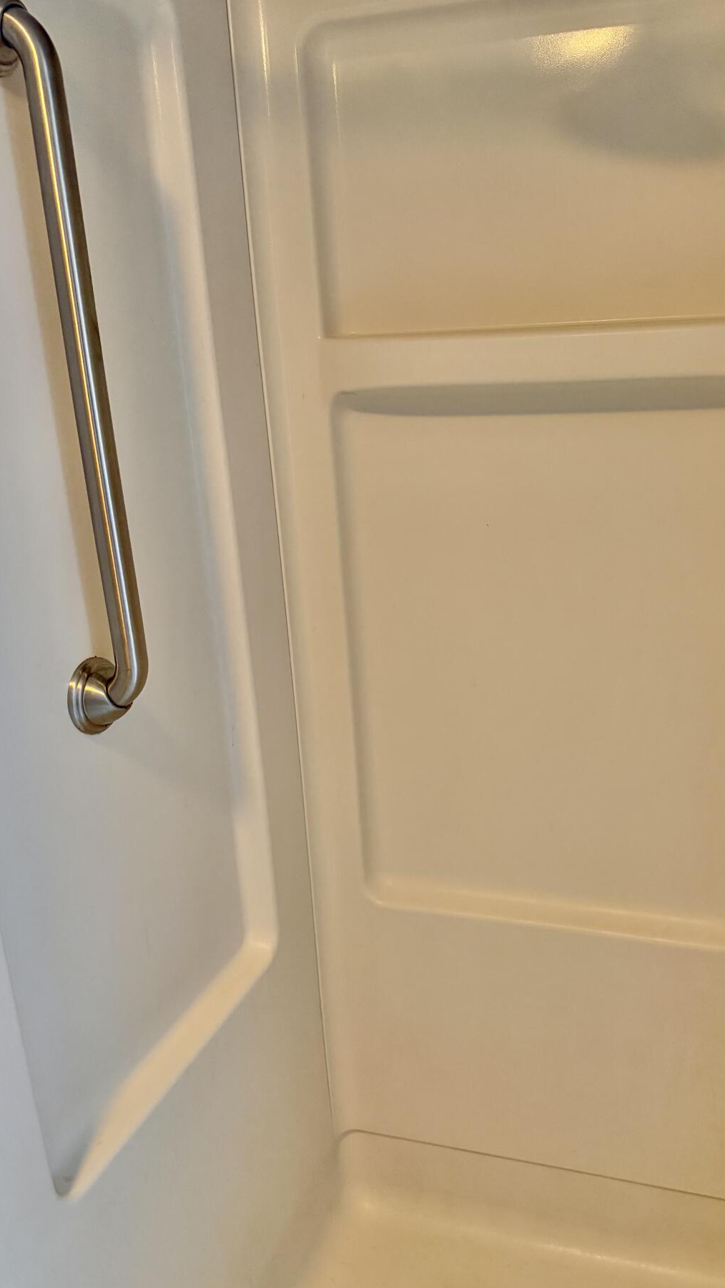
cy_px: 647
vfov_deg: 66.1
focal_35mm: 29
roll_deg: +2.2
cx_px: 460
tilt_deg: -16.2
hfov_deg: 39.9
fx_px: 991
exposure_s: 1/60
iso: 500
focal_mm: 6.76
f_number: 1.78
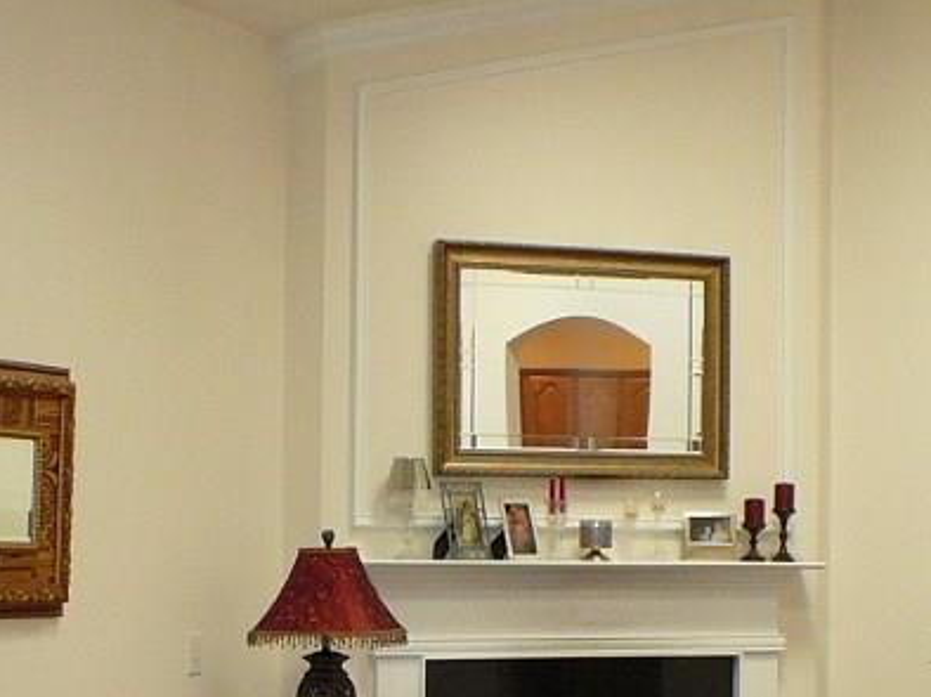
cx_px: 598
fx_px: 3145
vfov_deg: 12.6
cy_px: 584
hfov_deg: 16.8
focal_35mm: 117
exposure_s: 1/30
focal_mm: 6.7
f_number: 3.2
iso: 250
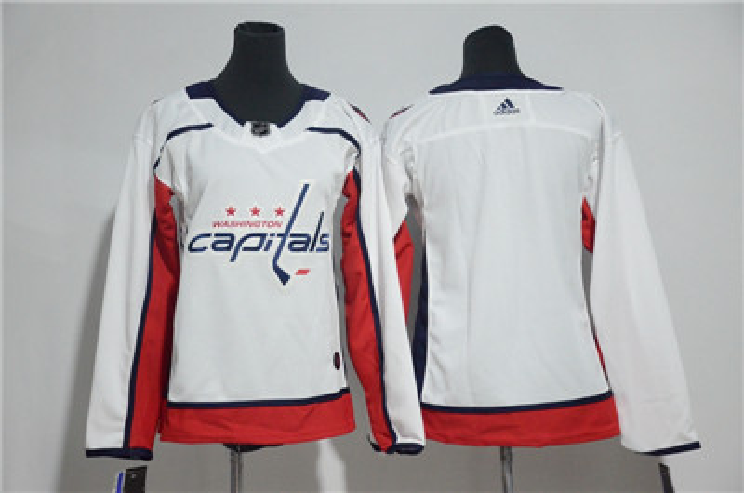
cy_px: 246
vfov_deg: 18.1
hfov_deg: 27.0
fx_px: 1547
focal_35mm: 75
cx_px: 372
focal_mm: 50
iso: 4000
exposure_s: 1/40
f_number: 4.8
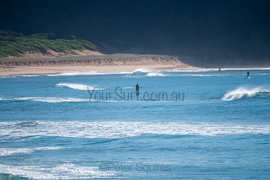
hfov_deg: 3.4
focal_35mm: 599
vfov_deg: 2.3
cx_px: 138
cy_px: 88
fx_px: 4490
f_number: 5.6
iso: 72
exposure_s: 1/1000
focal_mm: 500
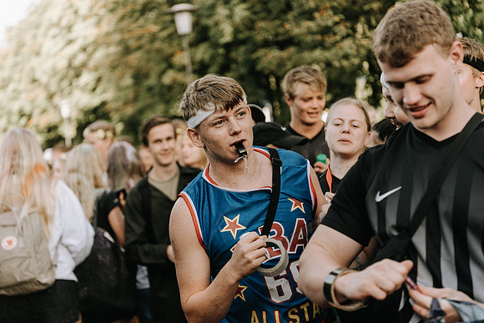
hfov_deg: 28.8
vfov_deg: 19.5
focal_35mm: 70
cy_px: 162
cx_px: 242
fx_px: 941
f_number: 2.8
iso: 160
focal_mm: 70
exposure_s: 1/400
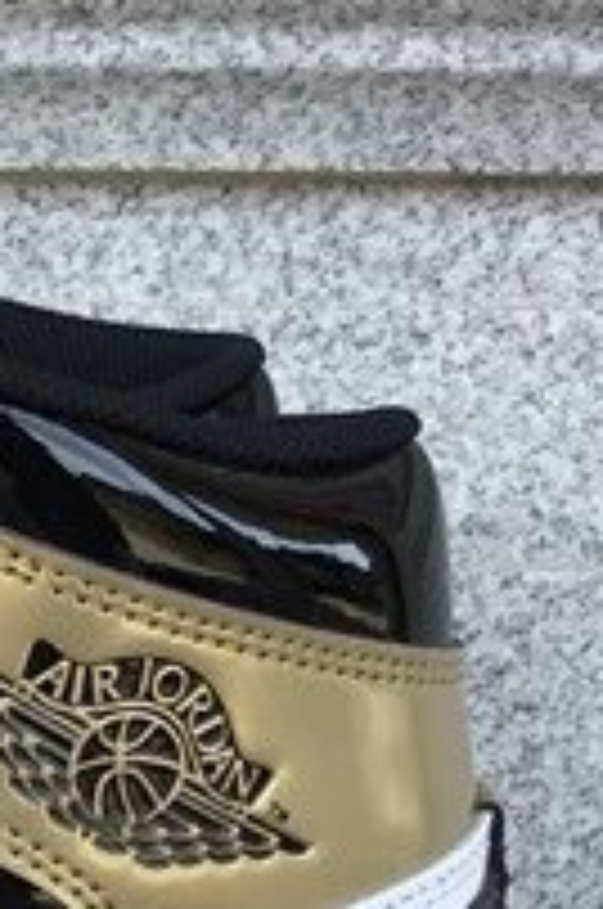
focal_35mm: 128
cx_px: -554
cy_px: 1112
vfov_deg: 15.4
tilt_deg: -18.1
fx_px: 3227
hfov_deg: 10.0
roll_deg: -0.1
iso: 25
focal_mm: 3.3
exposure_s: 1/360
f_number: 2.4
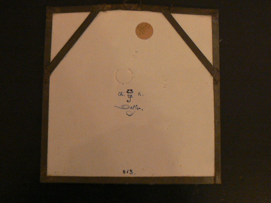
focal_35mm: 46
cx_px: 136
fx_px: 360
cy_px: 102
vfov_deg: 31.5
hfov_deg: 41.2
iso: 200
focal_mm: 6
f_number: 2.8
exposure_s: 1/13
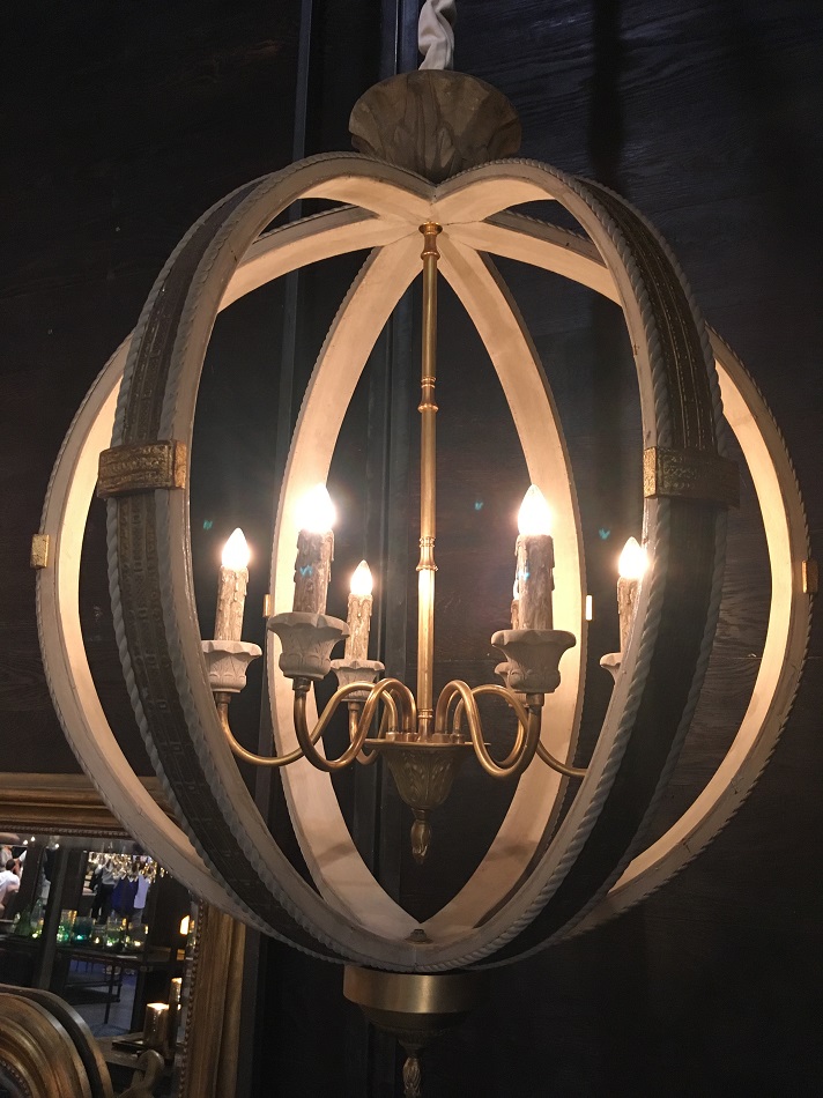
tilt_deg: +12.7
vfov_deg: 61.7
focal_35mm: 29
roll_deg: +0.7
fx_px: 920
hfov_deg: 48.2
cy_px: 549
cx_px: 412
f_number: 2.2
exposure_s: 1/33
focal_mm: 4.15
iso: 200
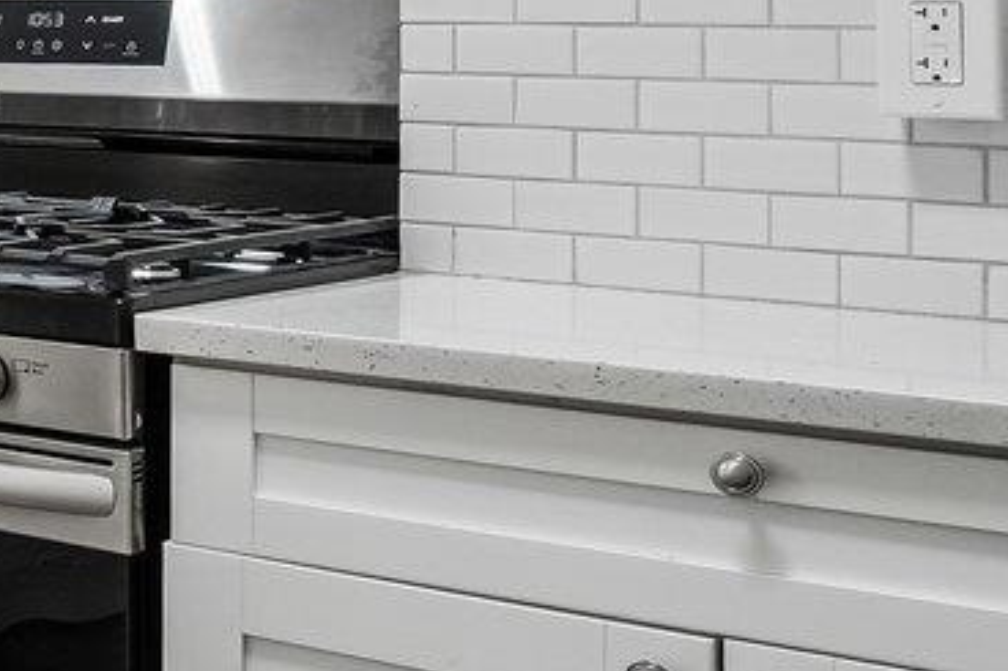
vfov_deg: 17.5
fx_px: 2183
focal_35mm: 78
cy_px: 349
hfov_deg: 16.8
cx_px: -1159
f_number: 7.1
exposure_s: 1/40
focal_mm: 14
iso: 800
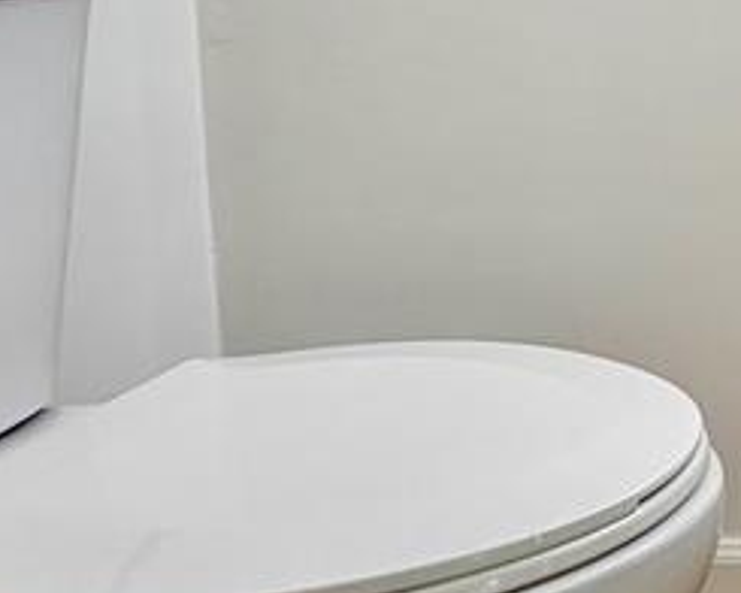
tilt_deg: -4.2
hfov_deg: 25.7
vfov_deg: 24.9
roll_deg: +1.8
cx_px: 1080
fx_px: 1250
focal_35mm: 57
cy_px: -57
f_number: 2.2
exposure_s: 1/120
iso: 200
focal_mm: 2.22
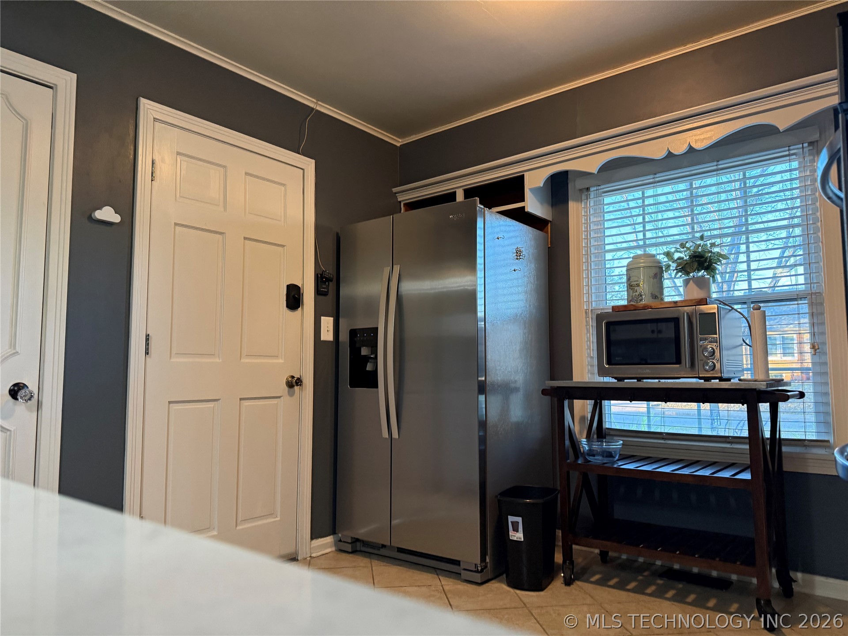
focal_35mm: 24
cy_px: 318
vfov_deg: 56.8
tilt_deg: +5.8
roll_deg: +0.1
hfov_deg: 71.6
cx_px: 424
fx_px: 588
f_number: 1.78
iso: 400
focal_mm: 6.76
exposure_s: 1/60
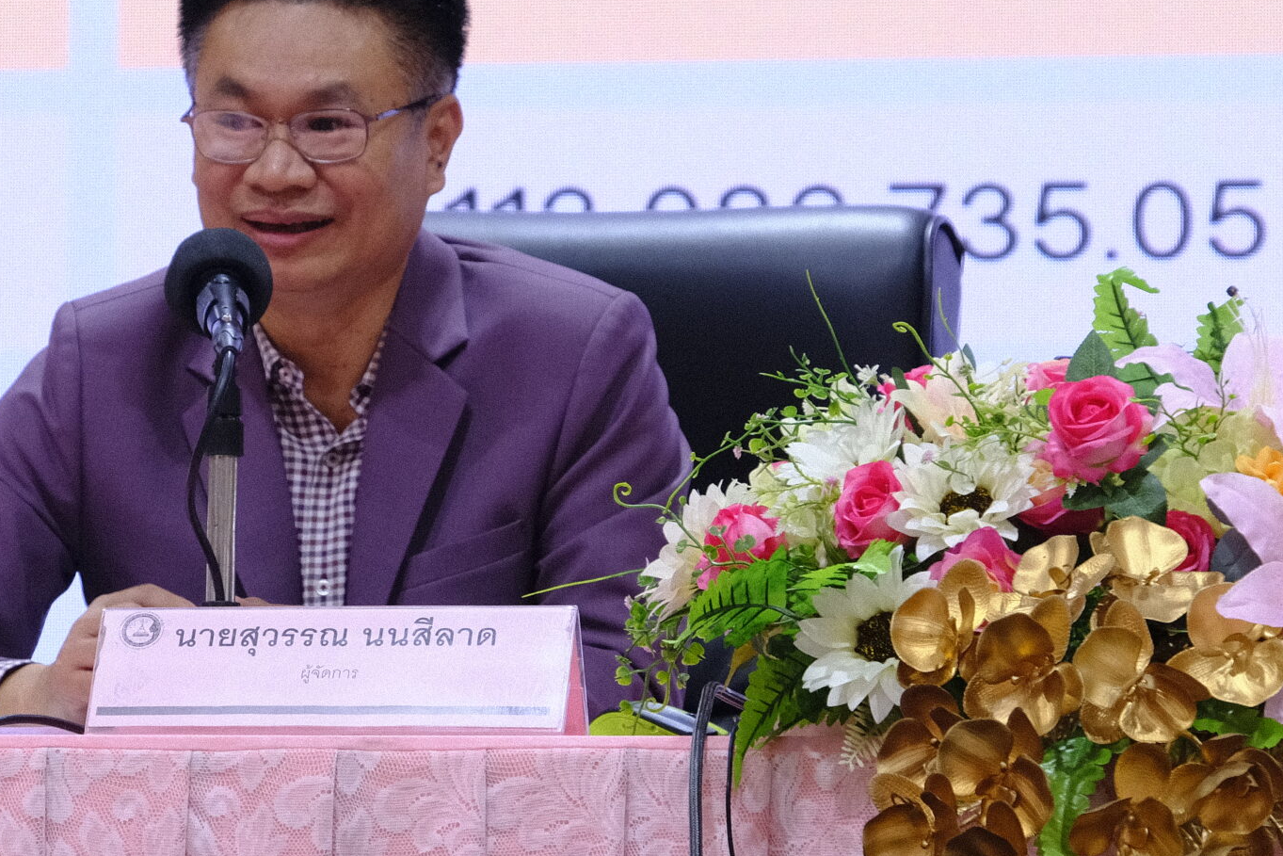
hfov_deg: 7.4
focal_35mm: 278
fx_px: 9908
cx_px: 486
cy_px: 307
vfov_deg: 4.9
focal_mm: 98.6
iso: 1600
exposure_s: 1/90
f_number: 5.6
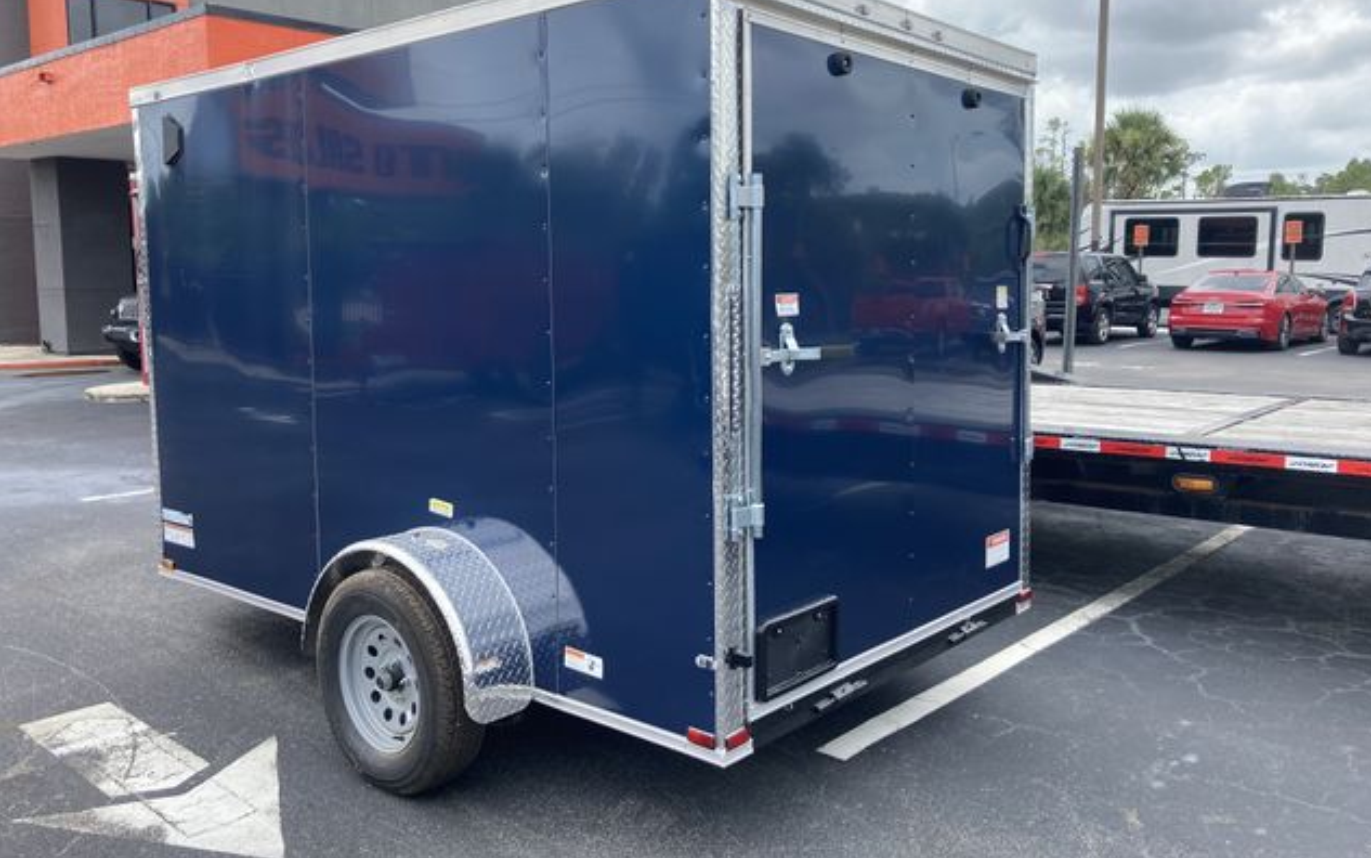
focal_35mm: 30
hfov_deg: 62.9
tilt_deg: -3.4
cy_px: 390
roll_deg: +0.3
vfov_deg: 41.8
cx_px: 689
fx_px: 1121
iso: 20
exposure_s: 1/695
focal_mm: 3.99
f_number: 1.8
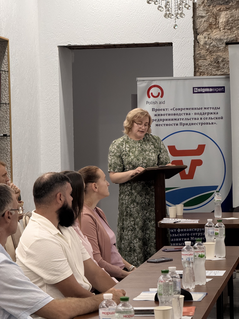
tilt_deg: -1.4
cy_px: 160
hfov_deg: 12.3
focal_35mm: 120
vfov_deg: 16.4
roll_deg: +0.9
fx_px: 1105
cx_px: 120
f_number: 2.8
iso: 320
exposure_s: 1/100
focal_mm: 15.66
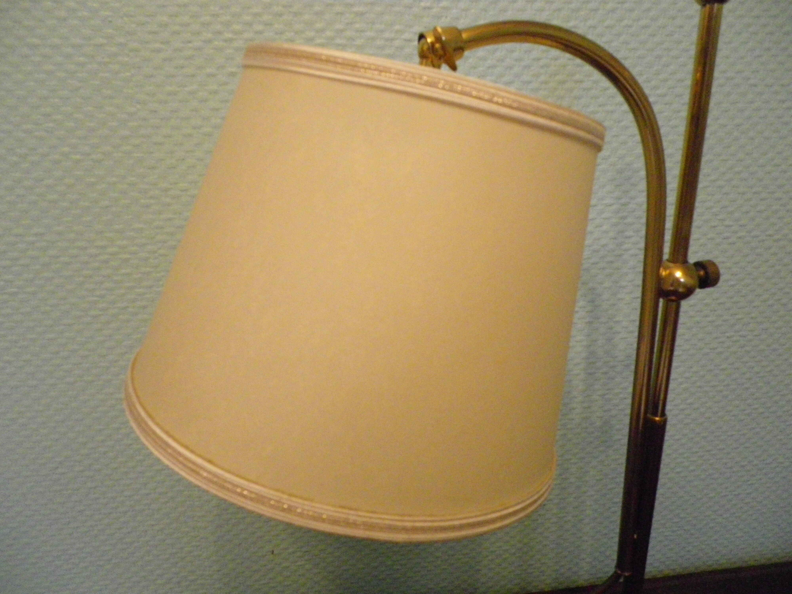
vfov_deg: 49.7
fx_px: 641
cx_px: 396
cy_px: 297
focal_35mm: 28
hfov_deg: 63.4
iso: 800
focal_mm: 4.9
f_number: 2.6
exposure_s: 1/50
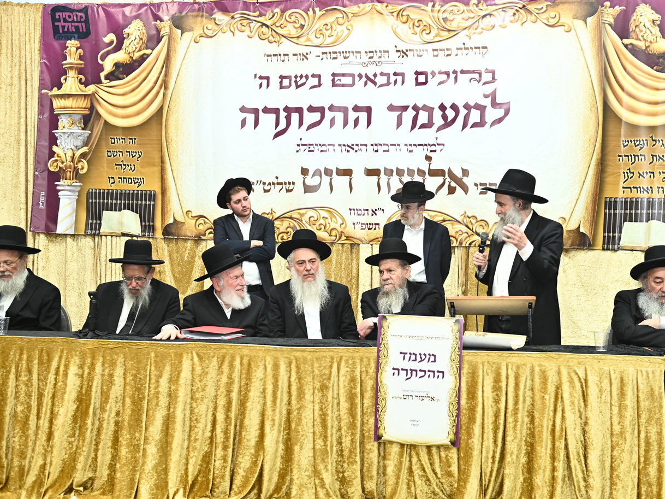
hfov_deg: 44.7
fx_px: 807
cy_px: 253
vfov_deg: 34.3
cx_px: 365
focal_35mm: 42
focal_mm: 38
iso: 1600
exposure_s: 1/200
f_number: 4
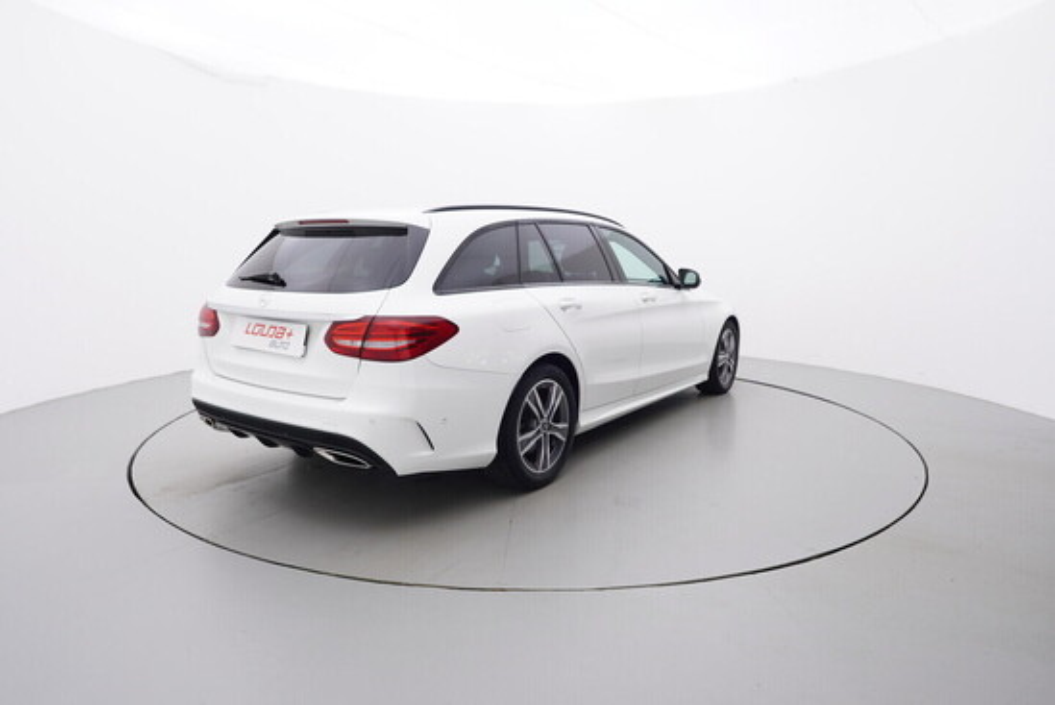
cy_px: 352
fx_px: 660
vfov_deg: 56.2
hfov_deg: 77.3
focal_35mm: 22
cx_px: 528
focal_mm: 15
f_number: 5
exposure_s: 1/80
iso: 200
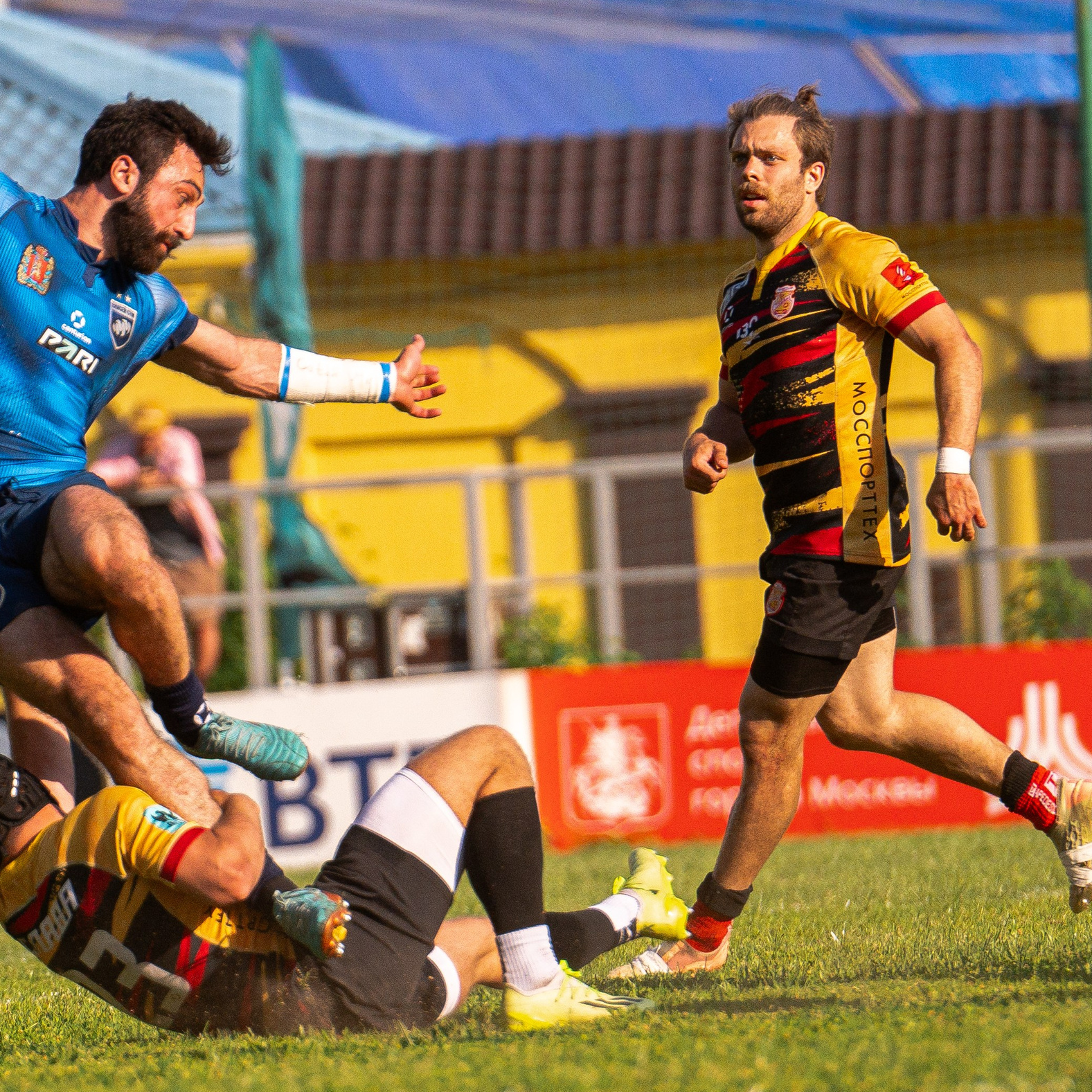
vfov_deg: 2.6
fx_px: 24091
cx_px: -167
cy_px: 672
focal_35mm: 675
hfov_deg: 2.6
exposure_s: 1/5000
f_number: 3.5
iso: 640
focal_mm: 200
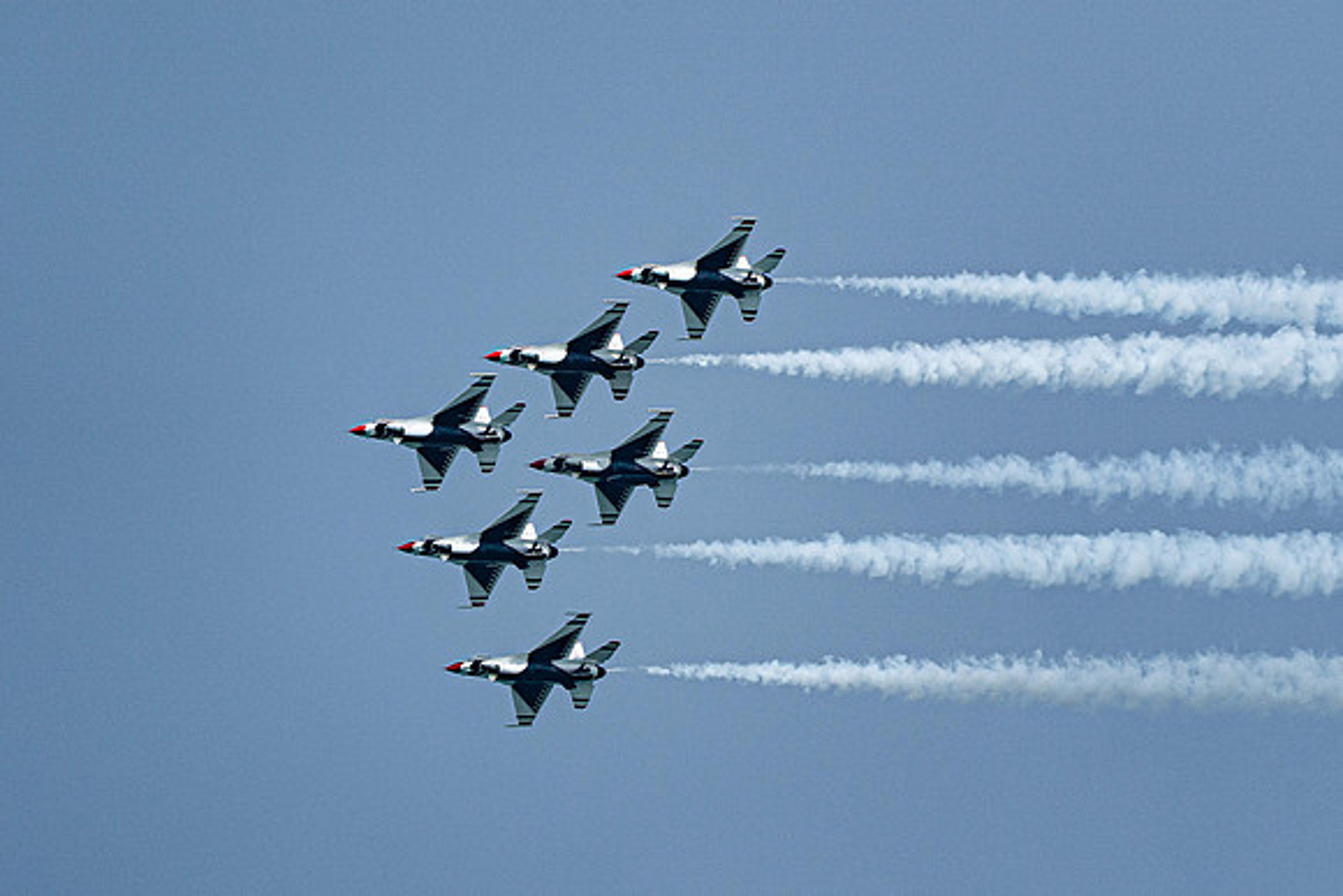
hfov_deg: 3.1
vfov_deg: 2.1
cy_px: 426
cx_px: 999
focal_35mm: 669
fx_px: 24949
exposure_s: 1/2000
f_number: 10
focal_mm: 400
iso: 640
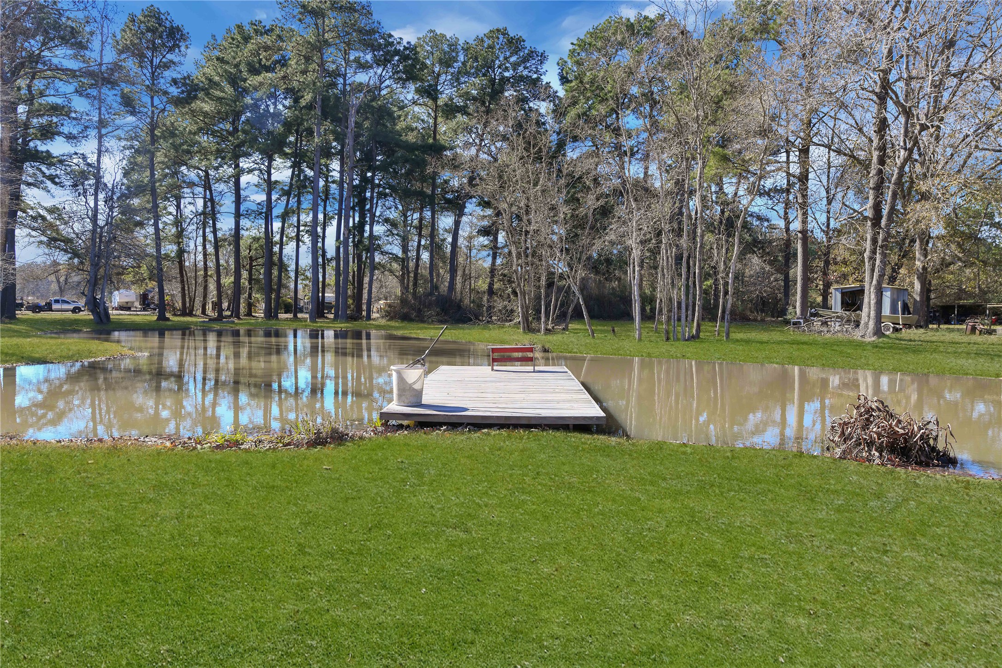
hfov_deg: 73.7
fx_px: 668
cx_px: 501
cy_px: 334
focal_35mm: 24
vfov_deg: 53.1
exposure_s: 1/160
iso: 100
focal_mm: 24
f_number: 8
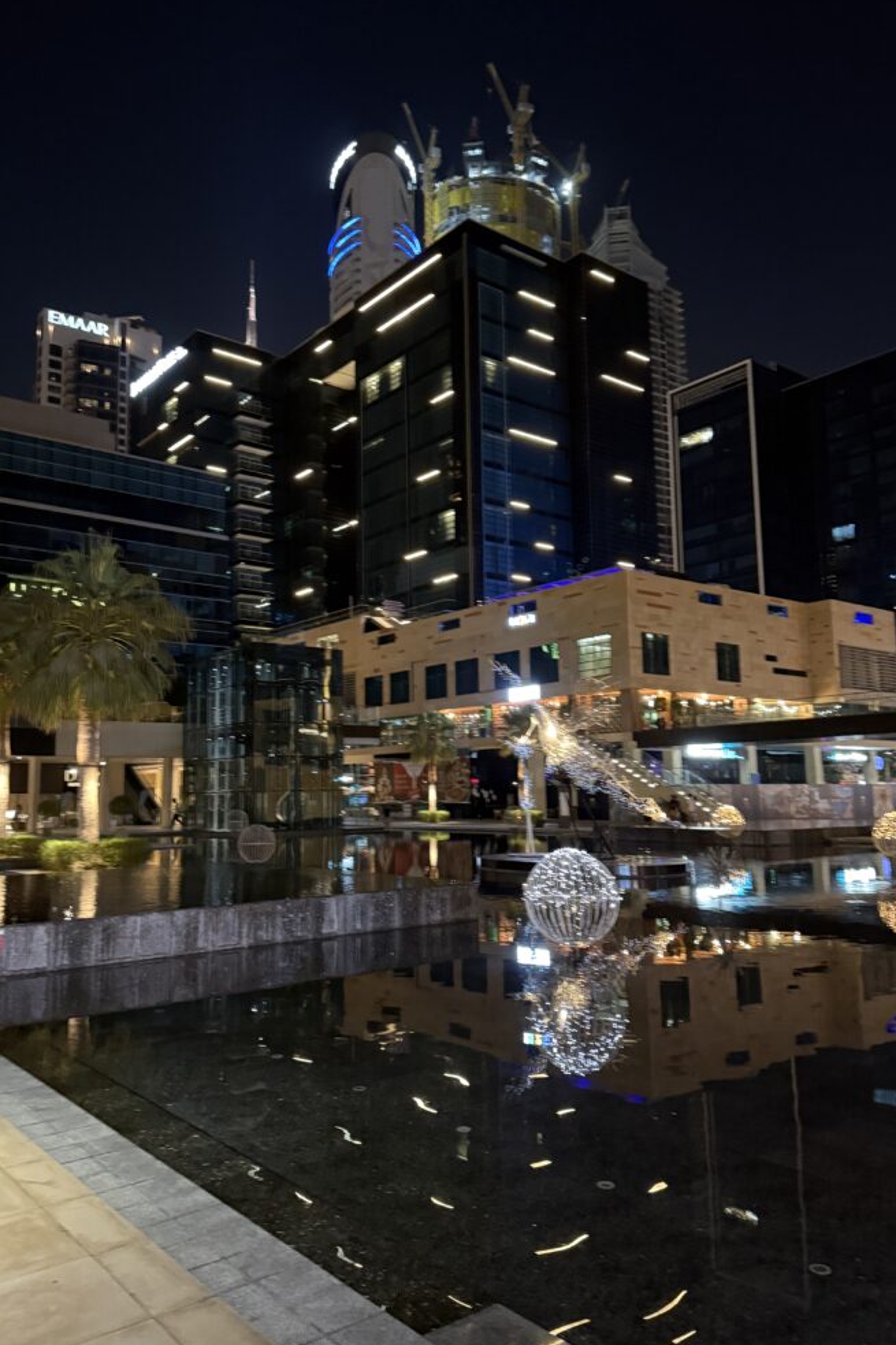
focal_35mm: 26
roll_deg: +0.2
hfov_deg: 49.5
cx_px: 416
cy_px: 672
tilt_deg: +7.6
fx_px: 971
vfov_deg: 69.4
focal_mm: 6.76
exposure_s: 1/25
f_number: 1.78
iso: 800
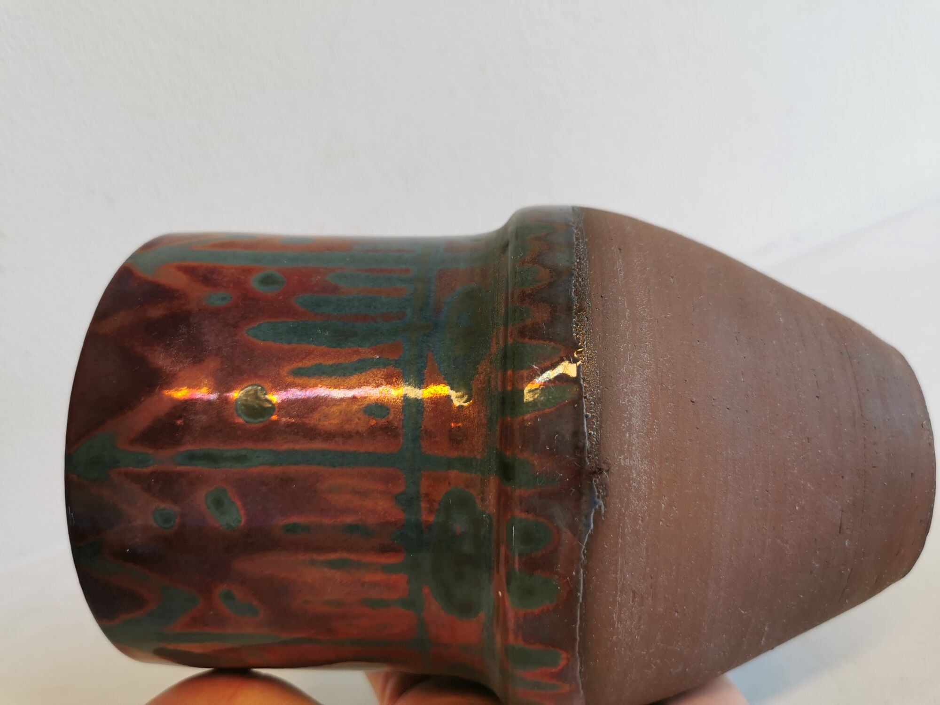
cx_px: 470
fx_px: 733
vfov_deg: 51.4
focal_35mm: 27
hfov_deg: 65.3
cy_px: 352
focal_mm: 5.56
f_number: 1.6
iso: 50
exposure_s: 1/120
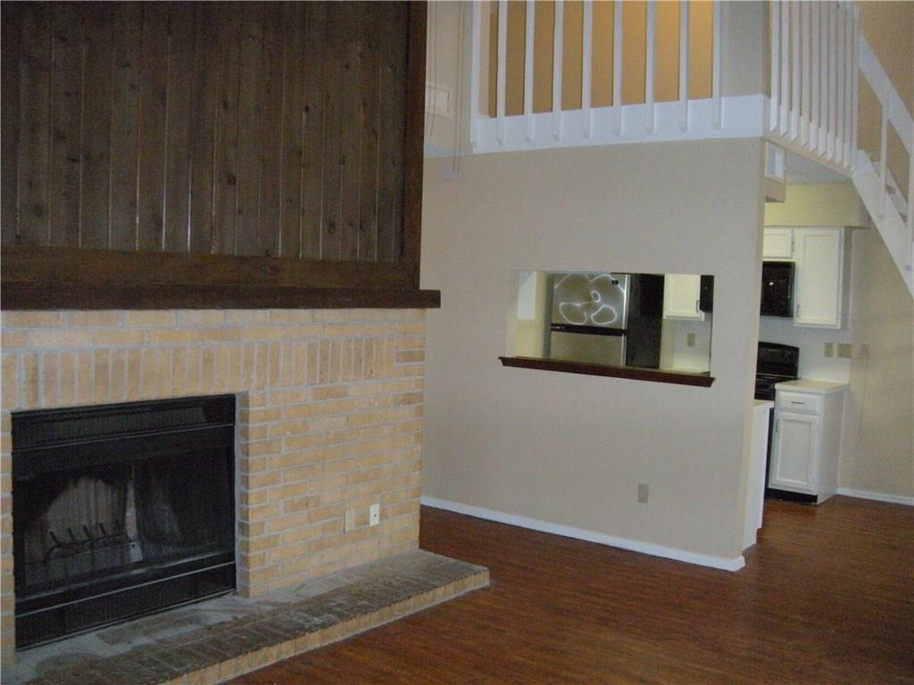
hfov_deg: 52.6
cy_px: 342
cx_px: 457
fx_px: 924
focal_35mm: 35
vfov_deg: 40.7
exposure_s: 1/60
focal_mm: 5.9
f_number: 3.8
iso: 638
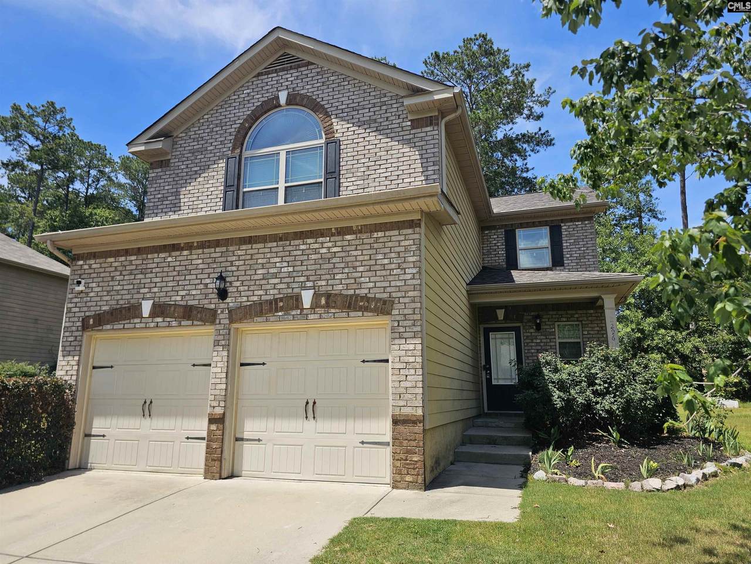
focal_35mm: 23
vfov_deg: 58.9
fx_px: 499
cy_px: 282
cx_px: 376
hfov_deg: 73.9
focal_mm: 6.3
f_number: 1.7
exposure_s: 1/688
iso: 10
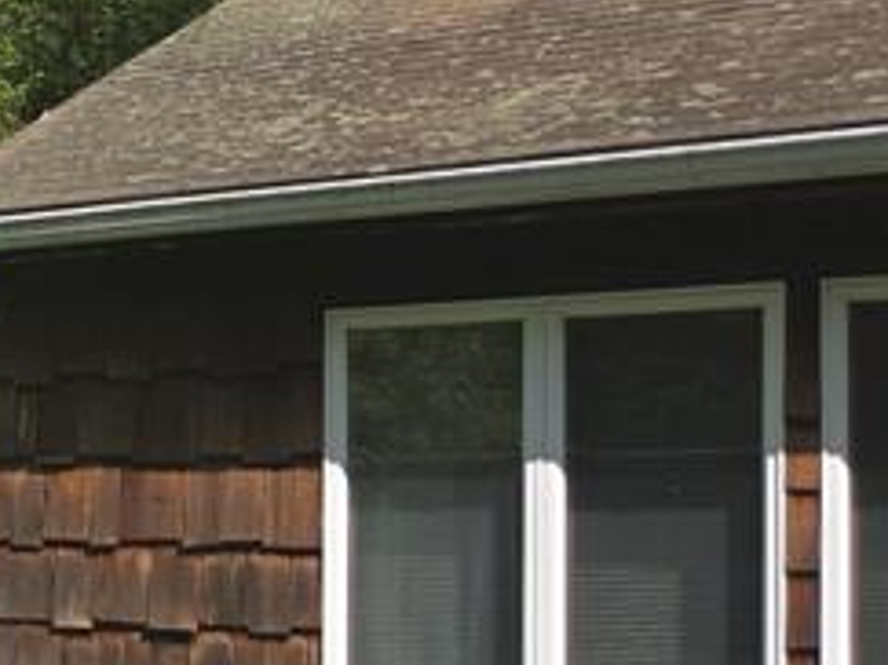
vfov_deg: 15.2
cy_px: 497
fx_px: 2487
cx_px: -921
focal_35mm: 97
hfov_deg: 15.7
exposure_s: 1/1283
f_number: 1.8
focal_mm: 5.4
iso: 25
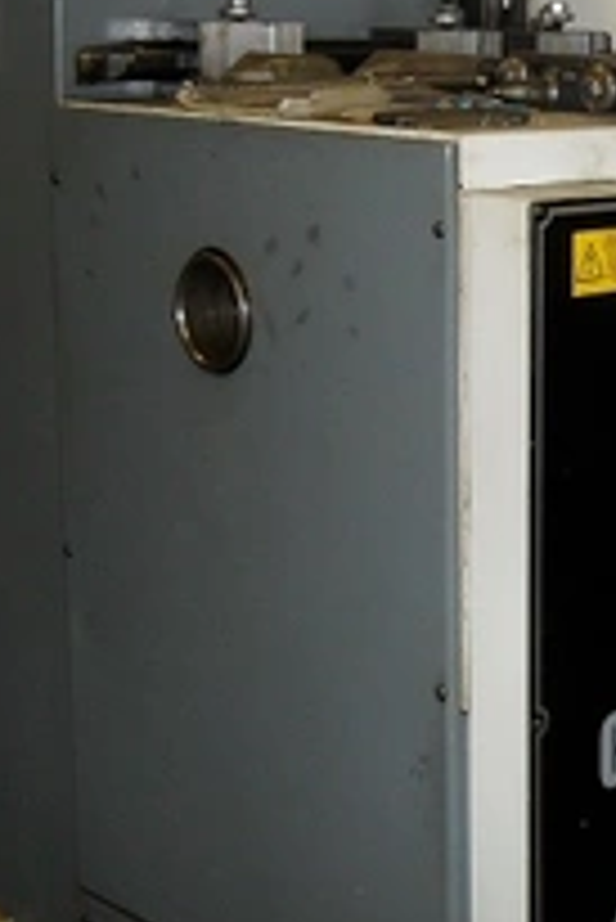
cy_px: 315
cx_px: 845
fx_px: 1819
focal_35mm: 71
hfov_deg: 17.7
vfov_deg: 28.3
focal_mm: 6.3
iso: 200
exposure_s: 1/45
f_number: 3.2
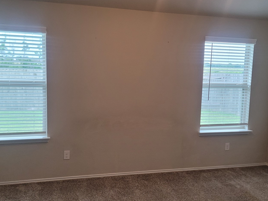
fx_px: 317
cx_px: 135
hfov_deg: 45.8
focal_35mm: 41
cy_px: 107
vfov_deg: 35.1
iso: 320
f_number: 1.8
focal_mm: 7
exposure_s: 1/120
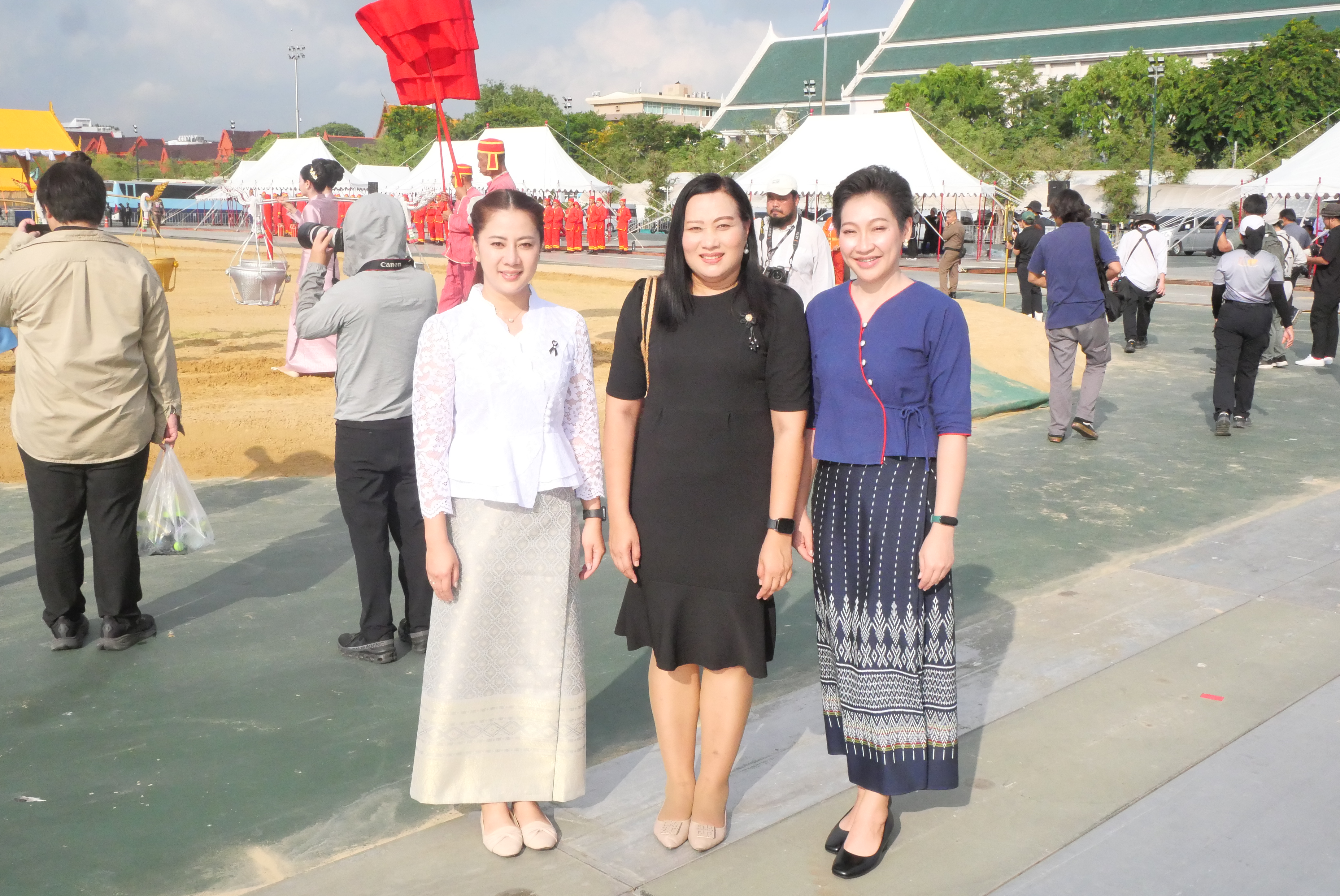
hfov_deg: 54.4
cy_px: 448
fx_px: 1304
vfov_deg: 37.9
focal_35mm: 35
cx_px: 670
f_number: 14
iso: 3200
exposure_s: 1/2000
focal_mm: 17
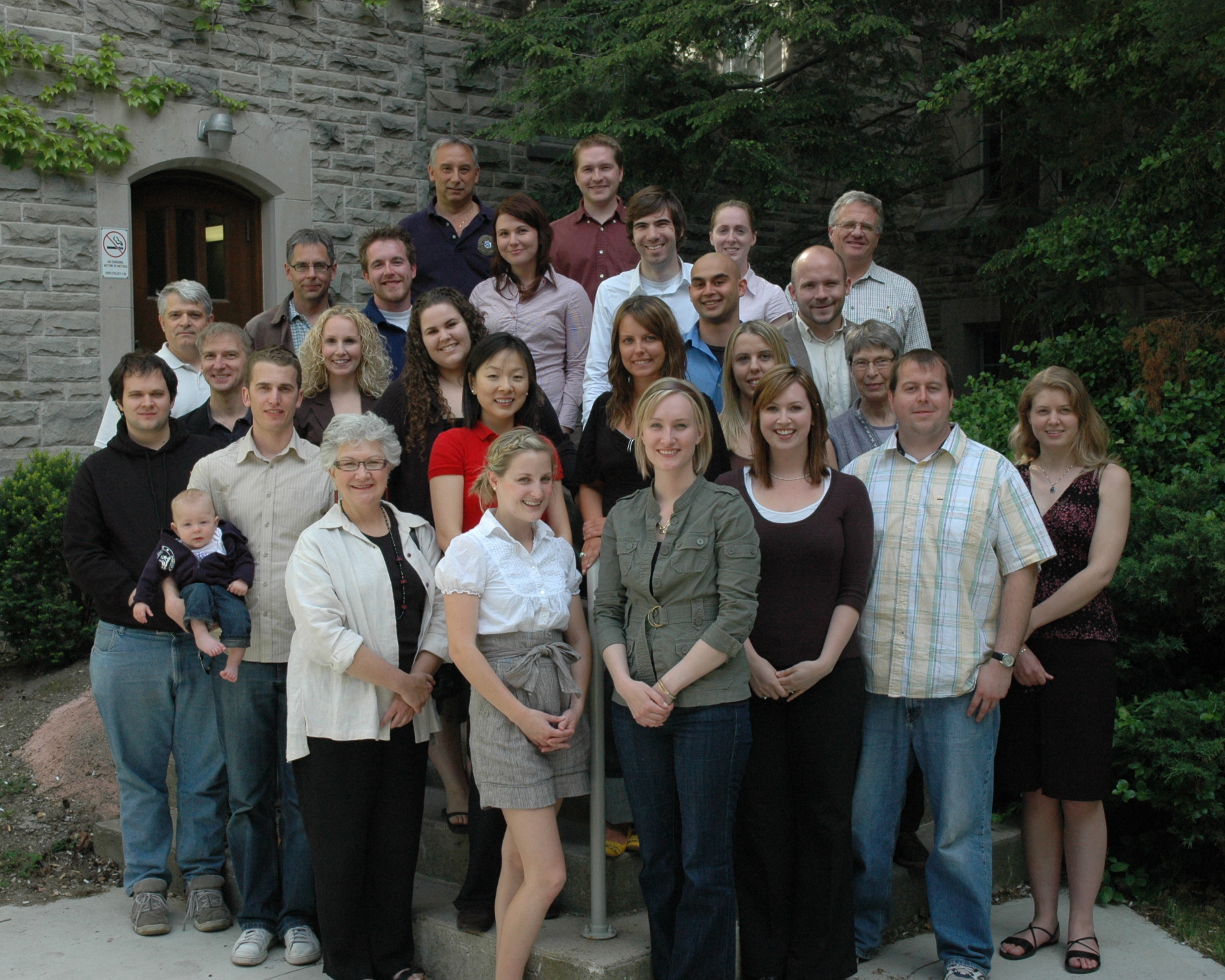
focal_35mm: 50
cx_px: 562
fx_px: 1797
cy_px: 493
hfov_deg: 37.6
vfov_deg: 30.5
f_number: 8
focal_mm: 29
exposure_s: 1/250
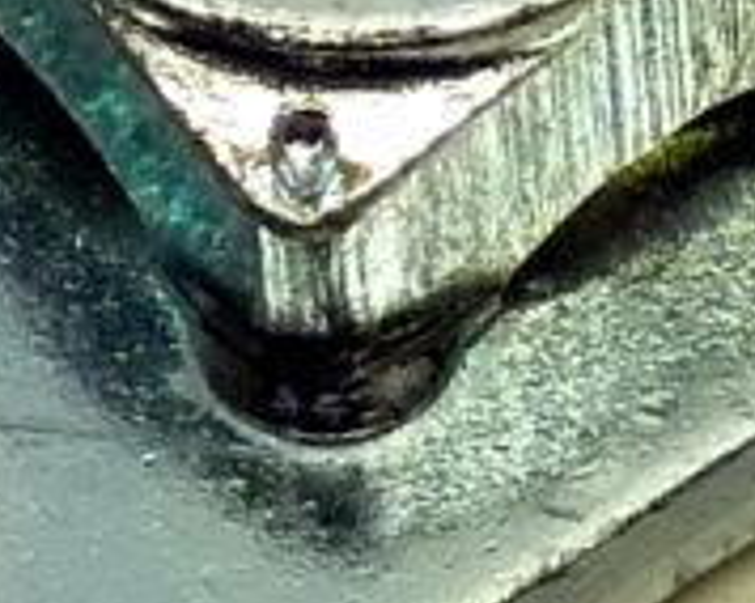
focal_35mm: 369
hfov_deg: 5.2
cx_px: 384
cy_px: 17
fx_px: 8236
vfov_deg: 4.2
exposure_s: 1/40
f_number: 4.1
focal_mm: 11.9
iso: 250
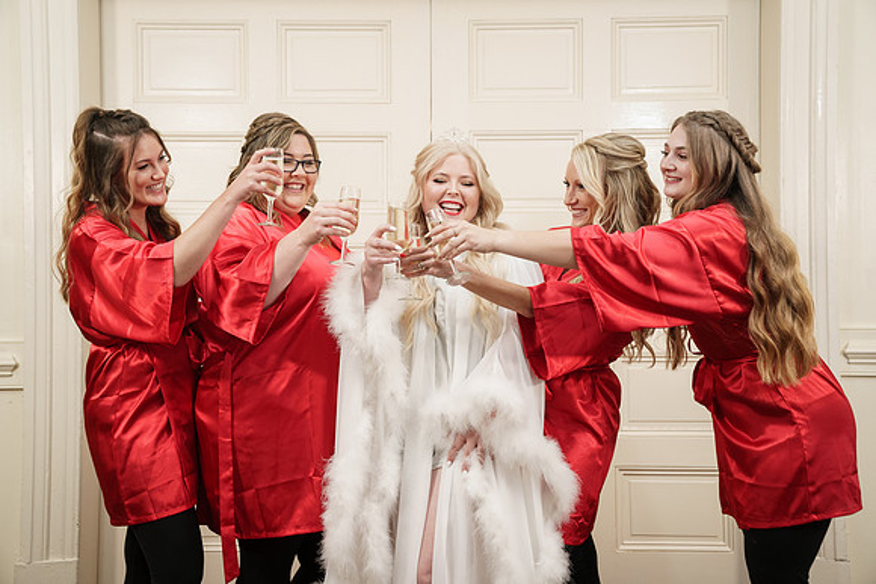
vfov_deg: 26.5
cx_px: 438
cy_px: 292
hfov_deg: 38.9
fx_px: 1241
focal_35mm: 51
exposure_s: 1/100
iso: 2000
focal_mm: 51
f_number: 4
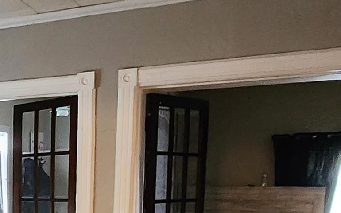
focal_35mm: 55
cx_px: -77
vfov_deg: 22.0
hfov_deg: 30.7
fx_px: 511
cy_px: 245
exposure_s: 1/24
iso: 1000
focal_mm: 2.2
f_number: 2.2
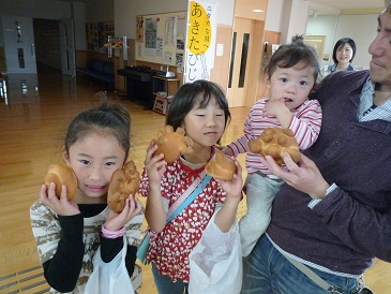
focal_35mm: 25
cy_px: 147
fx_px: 282
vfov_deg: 54.9
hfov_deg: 69.4
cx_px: 196
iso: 320
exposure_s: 1/30
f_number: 2.8
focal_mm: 4.4
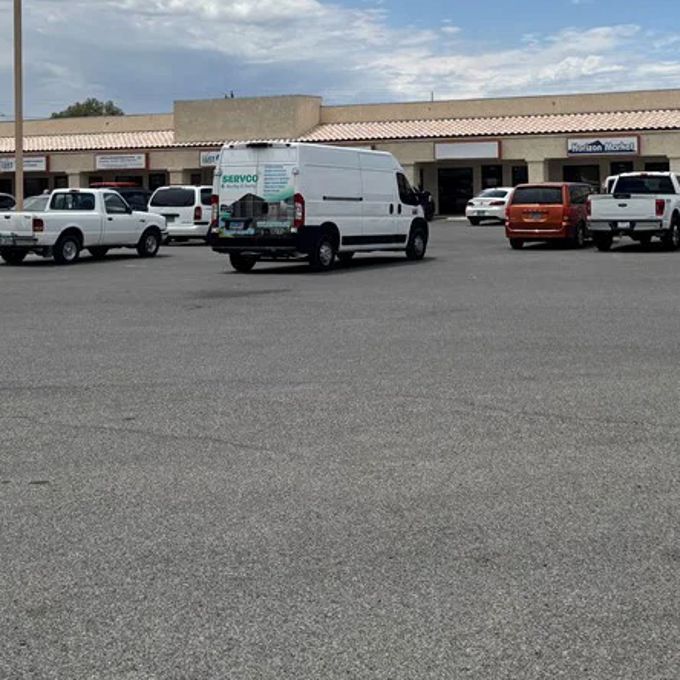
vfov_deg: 31.3
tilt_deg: +1.5
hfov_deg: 31.7
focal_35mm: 53
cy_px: 124
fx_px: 1178
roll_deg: +0.6
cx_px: 502
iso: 50
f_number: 1.6
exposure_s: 1/7692
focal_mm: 5.96
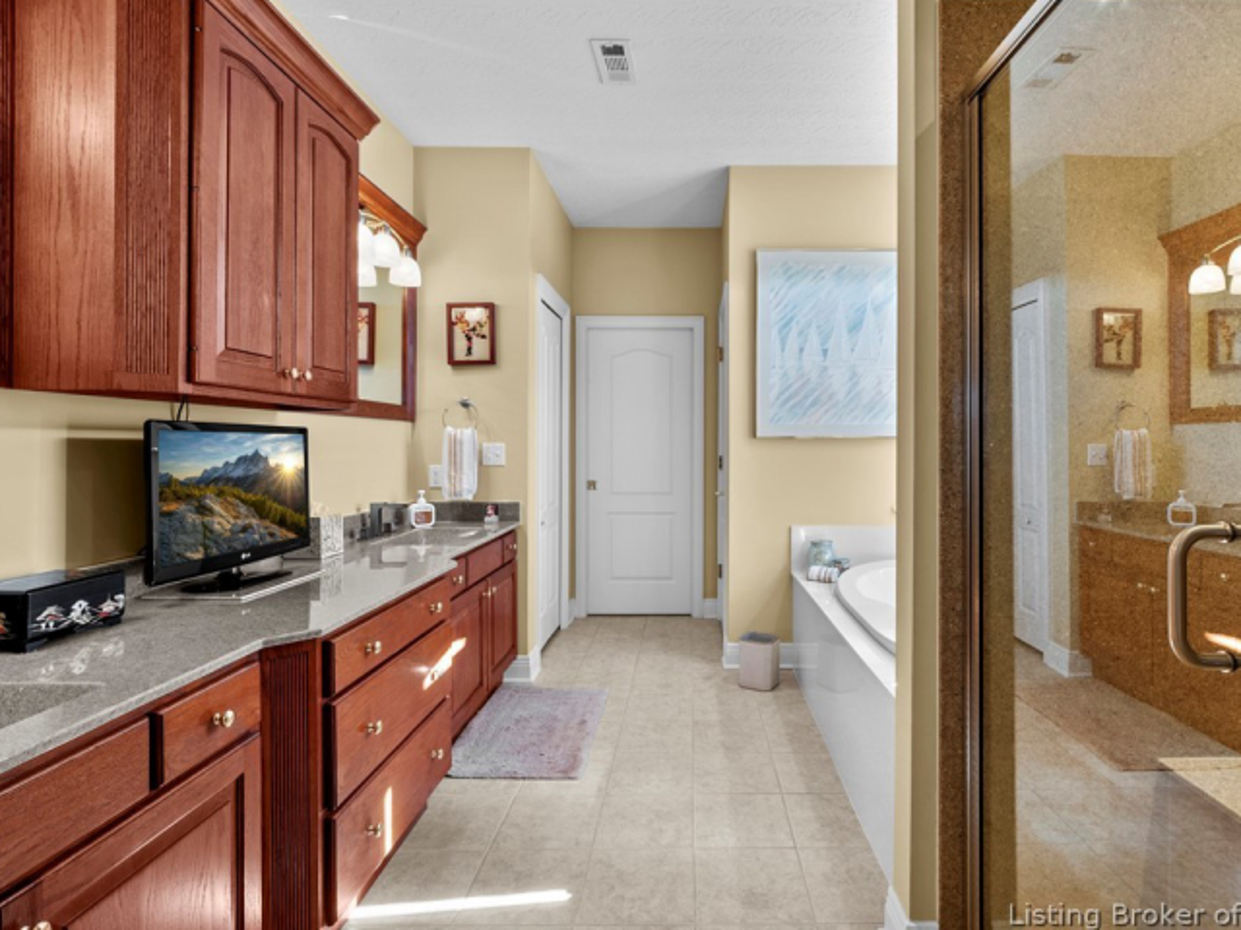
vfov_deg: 71.6
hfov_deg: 87.4
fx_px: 645
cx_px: 689
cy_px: 451
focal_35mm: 18
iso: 400
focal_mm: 16
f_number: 11
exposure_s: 1/1.25
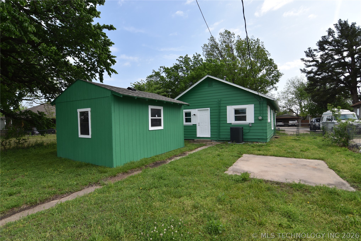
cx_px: 180
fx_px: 165
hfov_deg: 95.0
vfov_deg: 72.0
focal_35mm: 16
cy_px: 120
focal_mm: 11
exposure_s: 1/200
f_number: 10
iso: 100
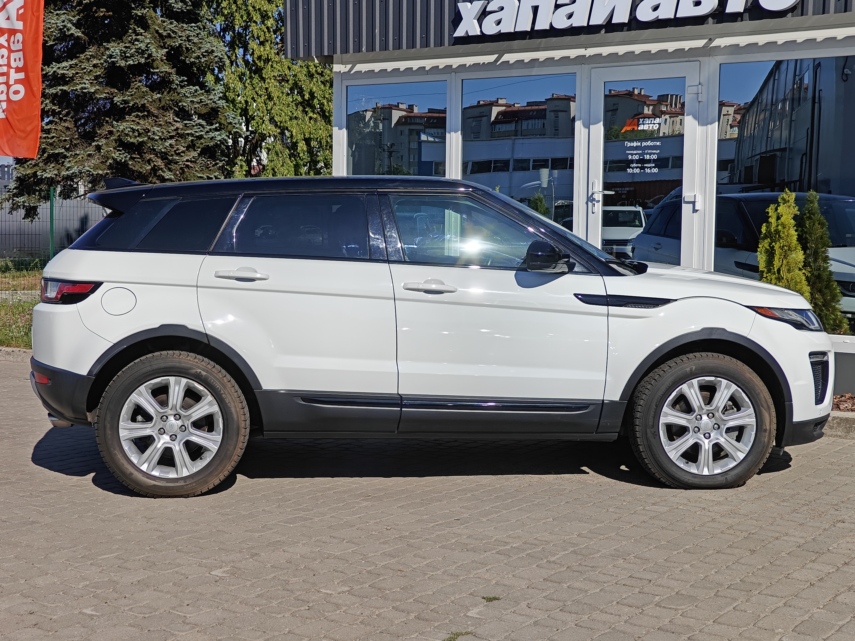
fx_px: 1161
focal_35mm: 47
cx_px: 428
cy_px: 320
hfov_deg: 40.4
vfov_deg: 30.9
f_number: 2
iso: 50
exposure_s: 1/3474
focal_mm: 7.08
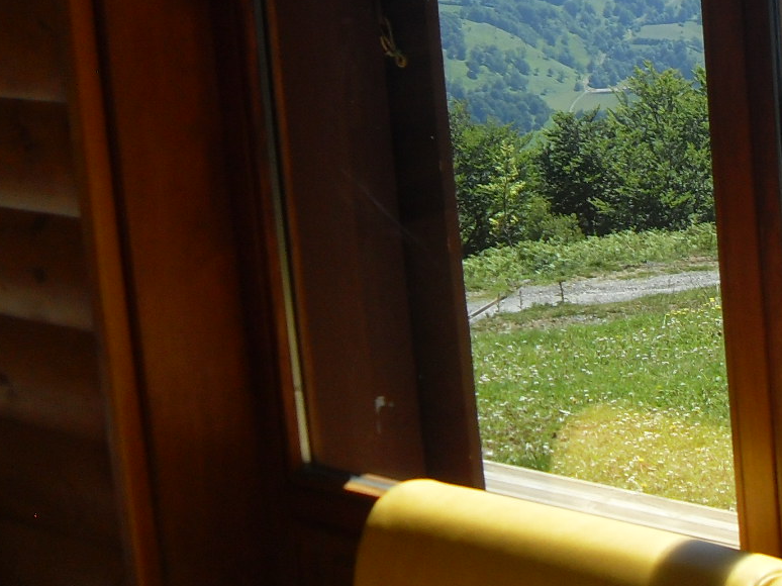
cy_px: 27
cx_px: 907
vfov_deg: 16.1
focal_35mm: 90
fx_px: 2033
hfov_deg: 20.5
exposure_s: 1/125
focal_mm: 6.3
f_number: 7
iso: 80
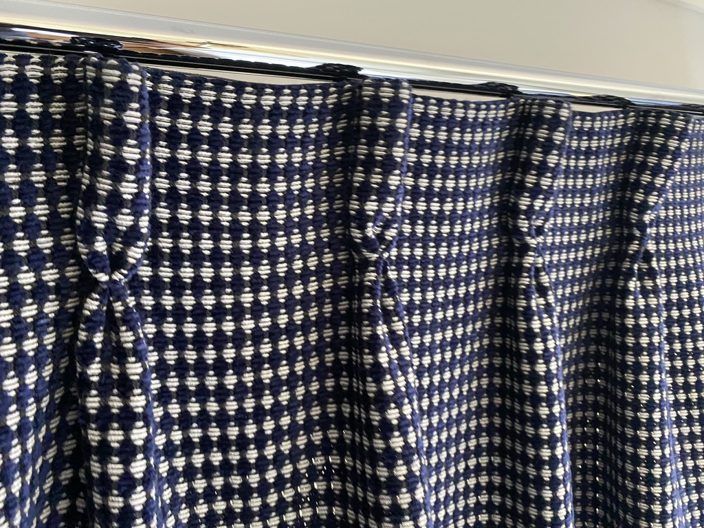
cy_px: 264
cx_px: 352
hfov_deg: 67.3
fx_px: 529
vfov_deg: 53.1
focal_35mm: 26
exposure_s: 1/33
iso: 640
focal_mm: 4.25
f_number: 1.8
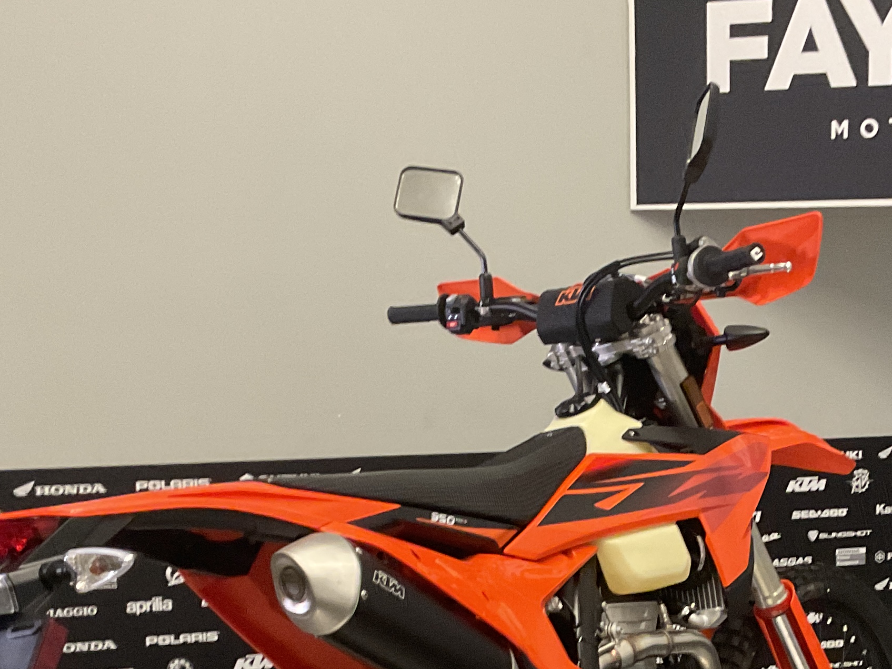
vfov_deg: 20.7
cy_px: 642
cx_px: 661
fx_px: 1778
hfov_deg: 27.8
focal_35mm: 69
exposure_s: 1/60
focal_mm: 3
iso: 250
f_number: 1.8
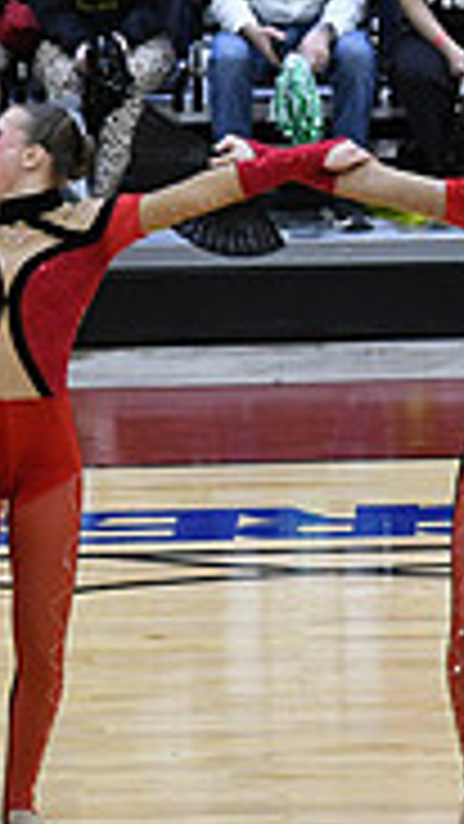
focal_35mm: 459
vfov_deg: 4.7
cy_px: 867
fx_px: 10035
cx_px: -793
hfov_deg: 2.6
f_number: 2.8
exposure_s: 1/400
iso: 3200
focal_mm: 92
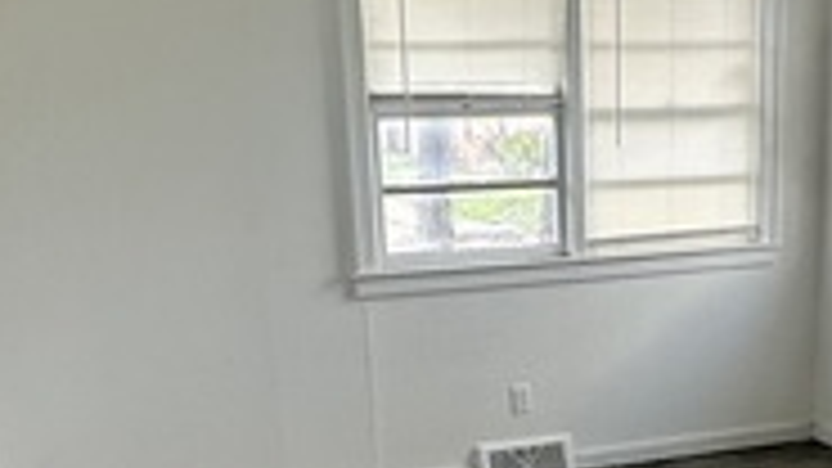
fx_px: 1213
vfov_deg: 21.2
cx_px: 531
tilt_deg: -16.1
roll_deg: -0.4
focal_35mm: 55
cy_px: 452
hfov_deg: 37.6
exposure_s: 1/99
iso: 50
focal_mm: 2.22
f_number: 2.2
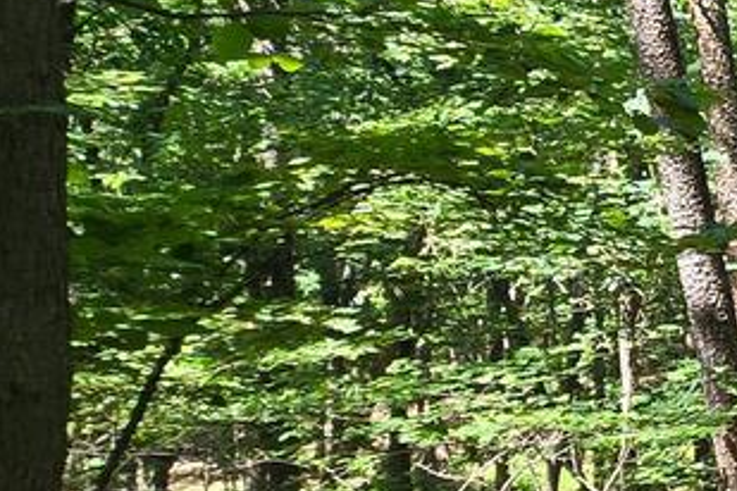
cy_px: 222
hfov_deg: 17.9
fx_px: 1290
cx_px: 1555
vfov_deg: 21.6
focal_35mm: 63
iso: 50
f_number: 2.2
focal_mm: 2.2
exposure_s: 1/181
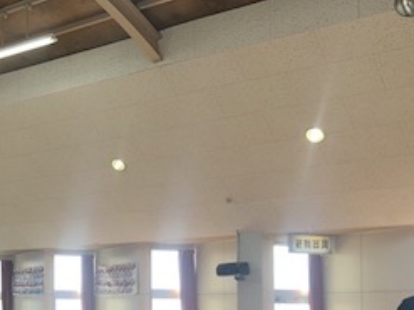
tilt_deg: +2.8
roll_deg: +0.4
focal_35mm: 68
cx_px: -12
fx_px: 813
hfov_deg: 26.8
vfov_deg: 21.2
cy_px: 275
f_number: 1.8
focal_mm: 4
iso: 50
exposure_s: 1/120
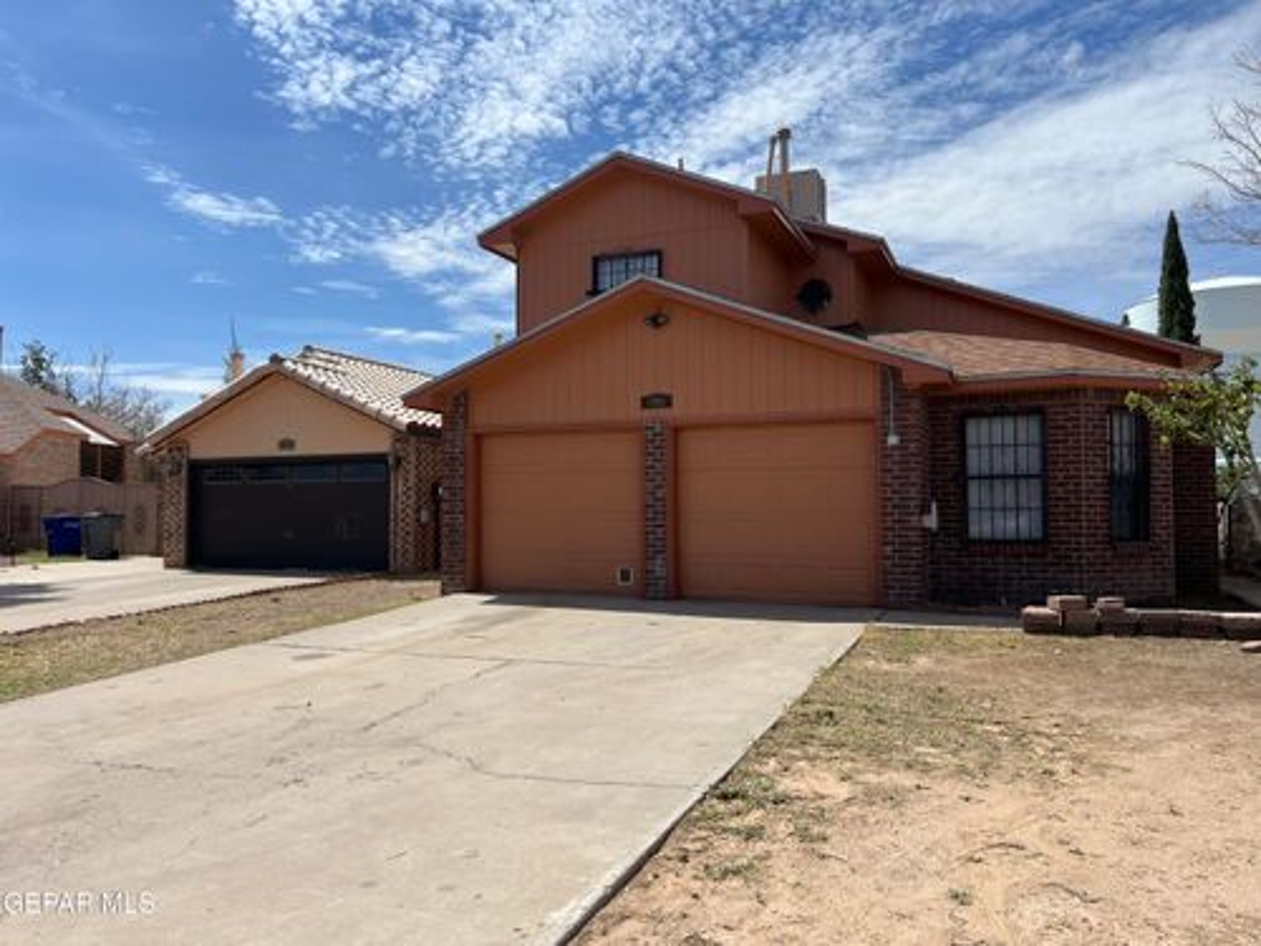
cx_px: 630
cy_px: 473
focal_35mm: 26
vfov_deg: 53.1
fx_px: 947
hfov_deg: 67.3
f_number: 1.5
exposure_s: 1/6993
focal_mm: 5.7
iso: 50
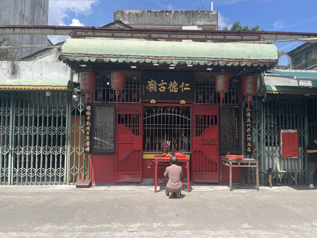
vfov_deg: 54.9
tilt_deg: +3.2
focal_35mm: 25
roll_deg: +0.1
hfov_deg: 69.4
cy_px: 119
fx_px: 229
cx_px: 158
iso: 32
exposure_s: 1/2247
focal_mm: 5.1
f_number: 1.6
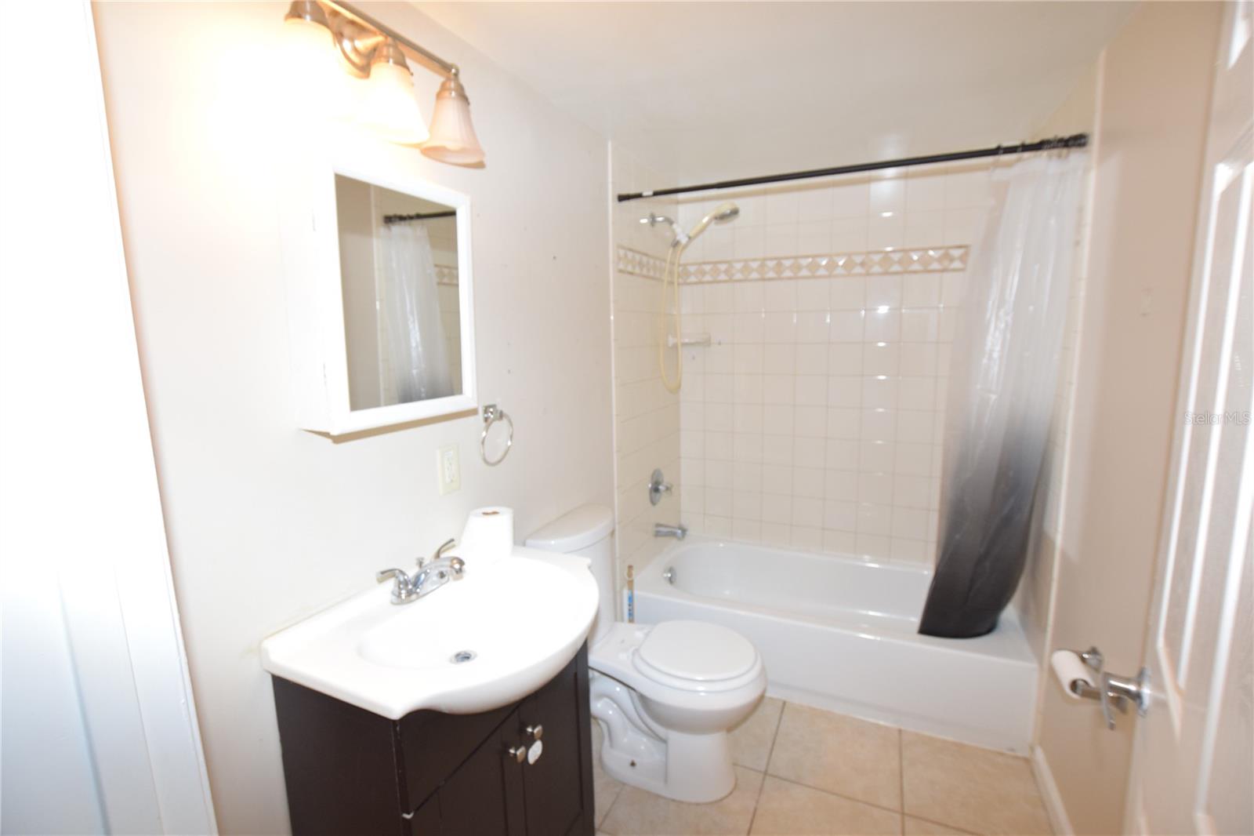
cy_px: 418
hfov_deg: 100.4
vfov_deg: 77.3
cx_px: 627
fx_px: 522
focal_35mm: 15
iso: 800
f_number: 5
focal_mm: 10
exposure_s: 1/100
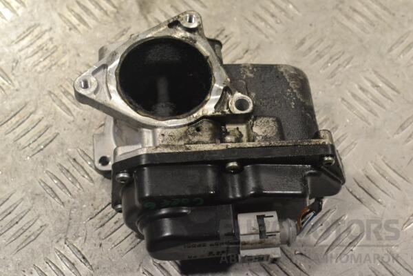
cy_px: 138
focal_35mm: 66
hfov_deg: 30.5
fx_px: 757
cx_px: 206
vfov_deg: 20.6
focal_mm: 44
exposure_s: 1/320
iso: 3200
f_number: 9
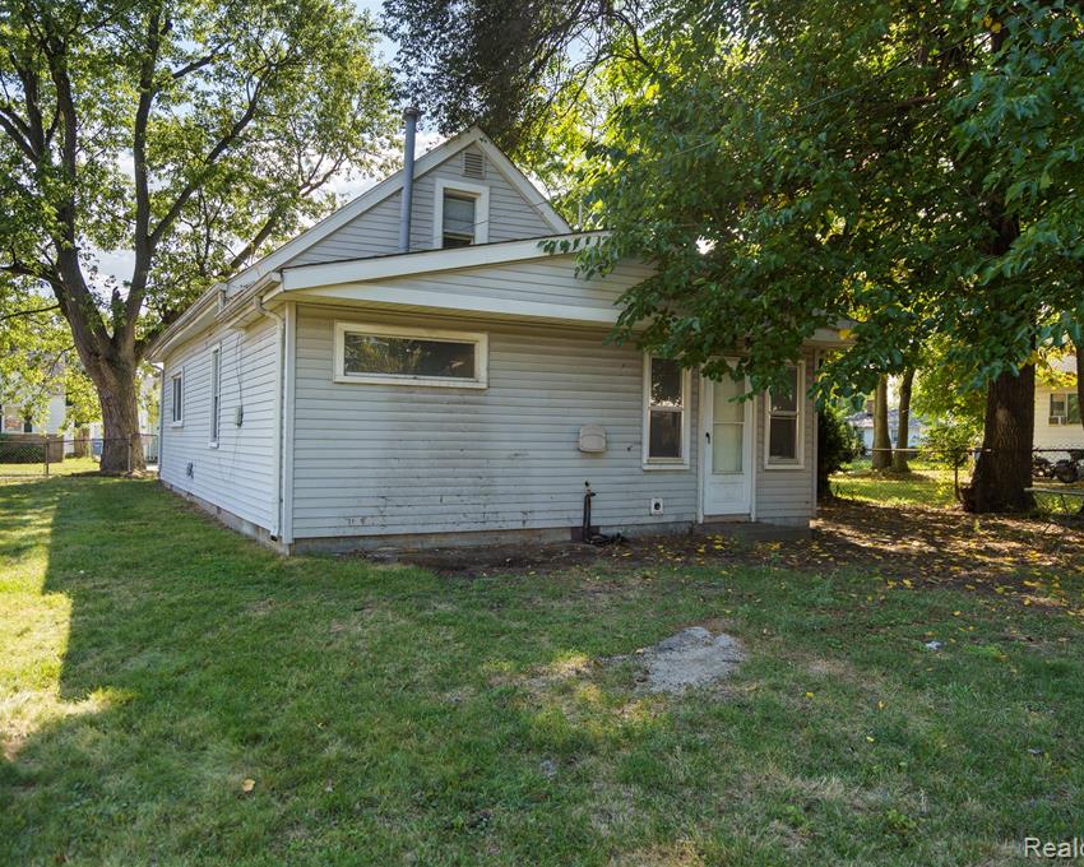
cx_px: 500
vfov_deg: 54.9
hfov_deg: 65.9
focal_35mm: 26
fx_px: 834
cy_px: 434
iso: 100
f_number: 4
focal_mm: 23
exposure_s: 1/160
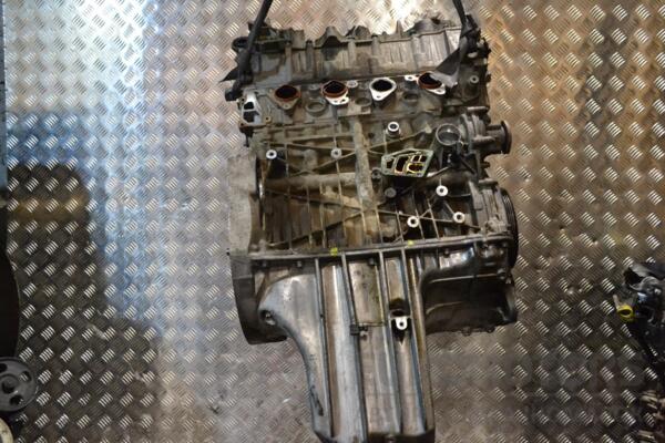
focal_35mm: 33
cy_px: 222
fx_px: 610
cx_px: 332
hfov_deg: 57.2
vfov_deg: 40.0
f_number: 6.3
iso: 3200
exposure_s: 1/160
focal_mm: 22
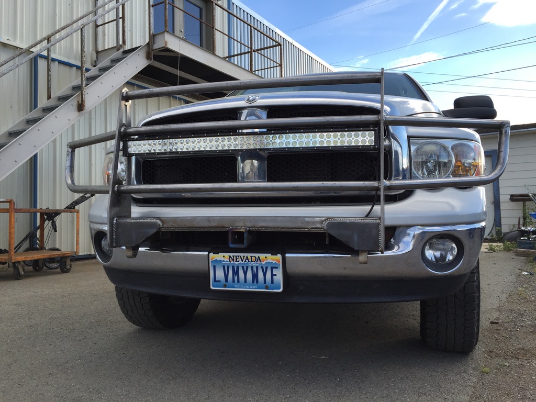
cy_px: 201
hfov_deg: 61.7
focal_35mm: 29
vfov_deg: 48.2
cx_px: 268
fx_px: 449
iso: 32
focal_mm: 4.15
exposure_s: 1/670
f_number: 2.2
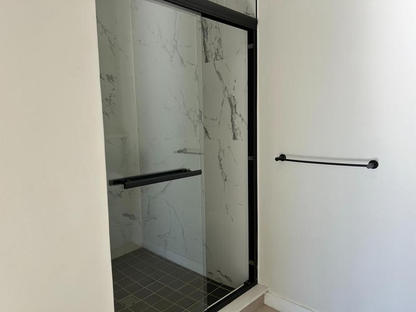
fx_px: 312
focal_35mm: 26
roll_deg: +1.9
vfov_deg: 53.1
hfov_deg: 67.3
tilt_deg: -6.9
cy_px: 156
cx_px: 208
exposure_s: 1/282
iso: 40
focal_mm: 5.7
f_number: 1.5
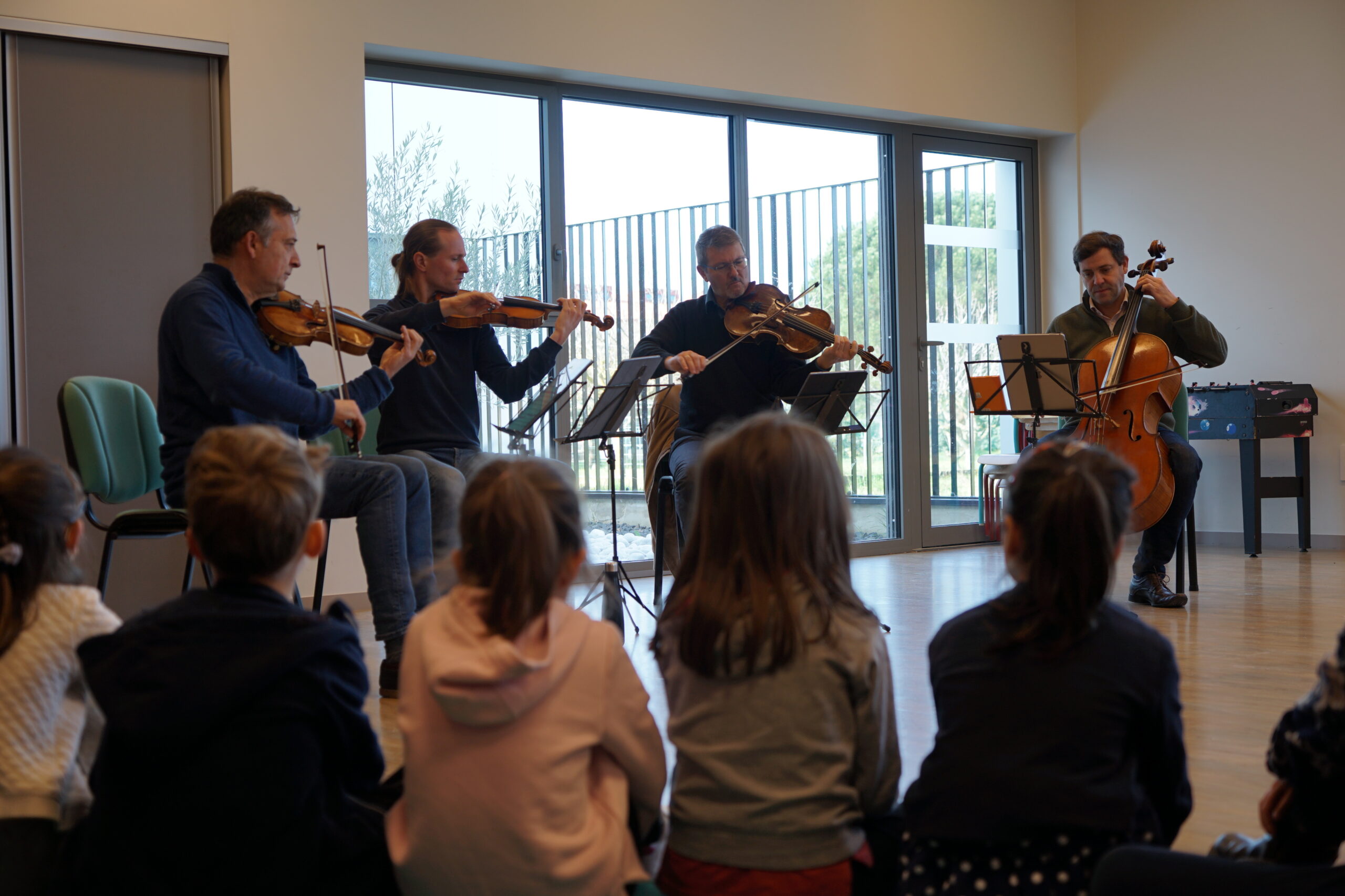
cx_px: 672
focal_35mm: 49
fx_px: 1831
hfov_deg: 40.3
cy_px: 448
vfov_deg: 27.5
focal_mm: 49
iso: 100
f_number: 4.5
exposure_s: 1/60
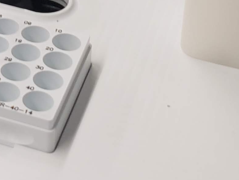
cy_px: -233
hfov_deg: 14.3
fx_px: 925
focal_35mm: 134
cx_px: -38
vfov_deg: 9.9
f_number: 2.4
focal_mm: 4.3
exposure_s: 1/60
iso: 160
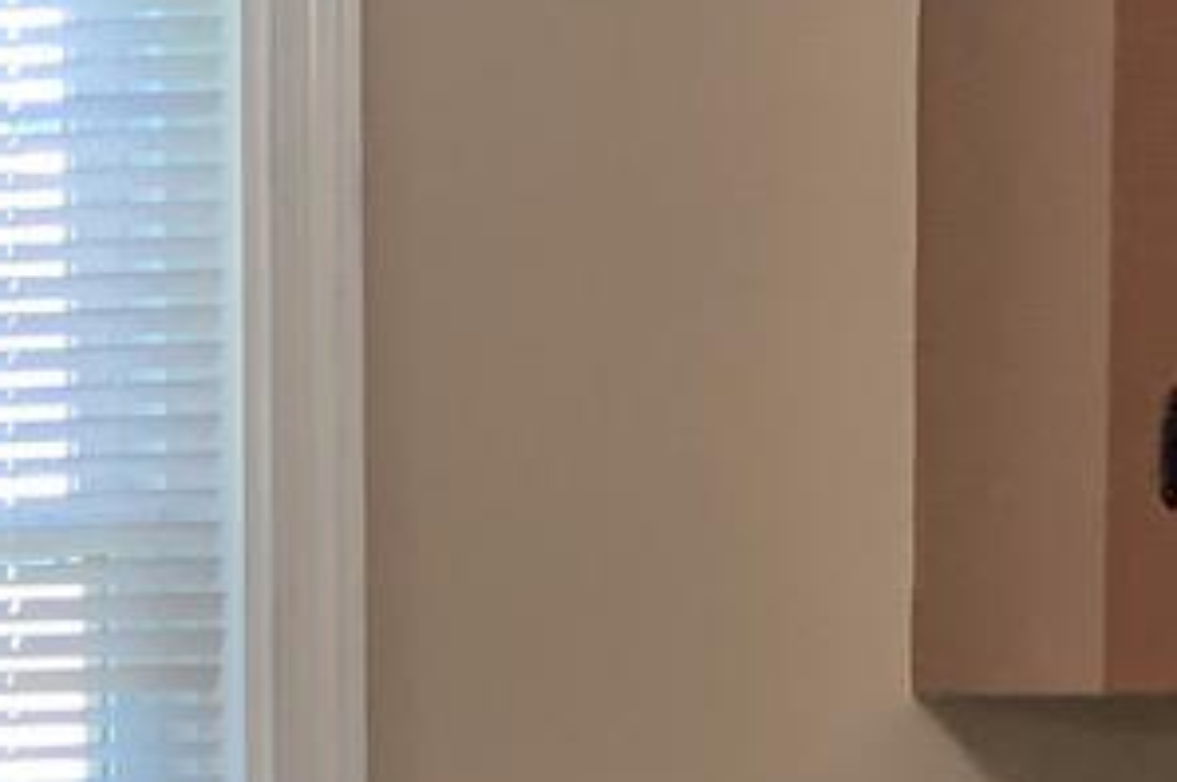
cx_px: -2078
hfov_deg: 9.3
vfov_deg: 7.2
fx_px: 6074
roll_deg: +1.1
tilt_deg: -3.3
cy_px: 1280
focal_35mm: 186
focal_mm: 4.25
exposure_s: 1/60
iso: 200
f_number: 1.8
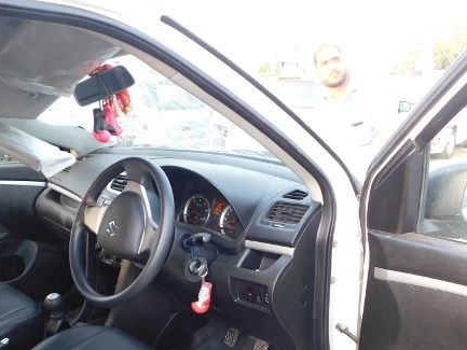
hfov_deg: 53.8
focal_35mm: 34
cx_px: 260
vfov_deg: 41.3
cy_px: 233
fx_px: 459
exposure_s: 1/30
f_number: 3
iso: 125
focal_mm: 4
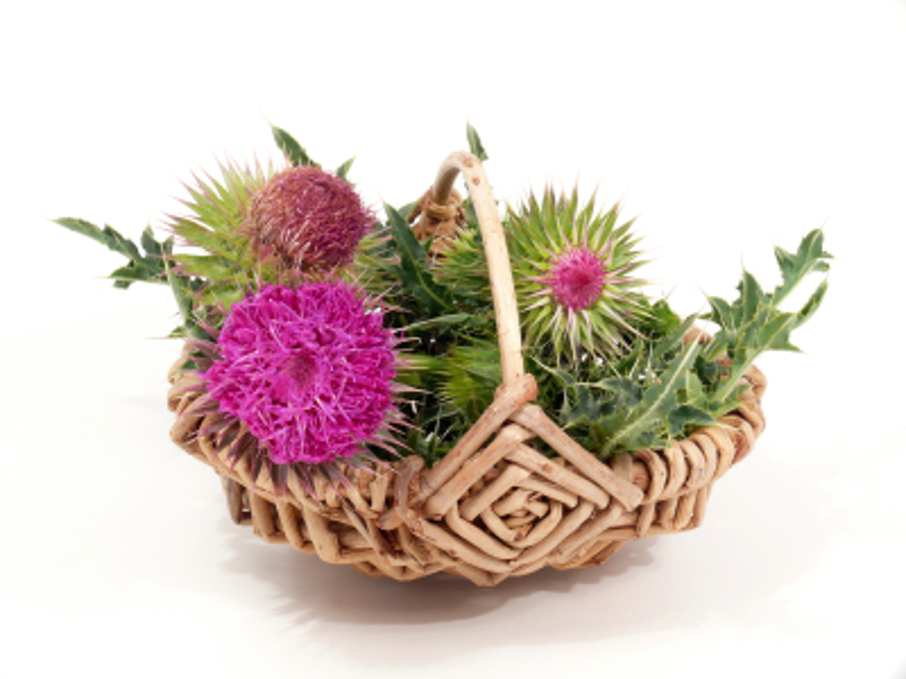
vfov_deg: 20.2
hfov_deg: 26.7
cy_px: 340
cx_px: 453
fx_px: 1911
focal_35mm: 73
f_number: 9
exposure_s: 1/2.5
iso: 100
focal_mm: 15.5
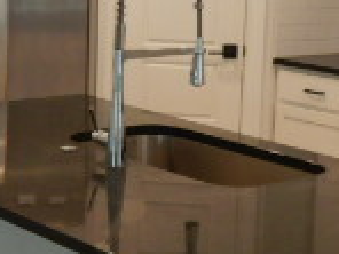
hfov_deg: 18.9
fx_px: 1018
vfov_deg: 14.2
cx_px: 211
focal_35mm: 104
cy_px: 128
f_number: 2.8
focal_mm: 4.3
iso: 280
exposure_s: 1/30
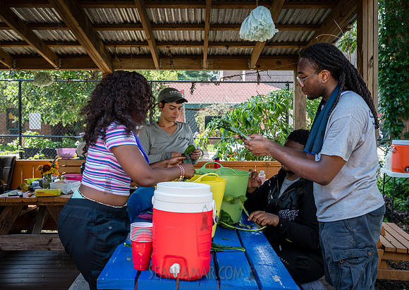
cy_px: 145
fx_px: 487
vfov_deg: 33.2
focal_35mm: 42
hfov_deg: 45.5
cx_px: 191
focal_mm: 39
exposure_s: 1/125
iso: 200
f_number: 5.6
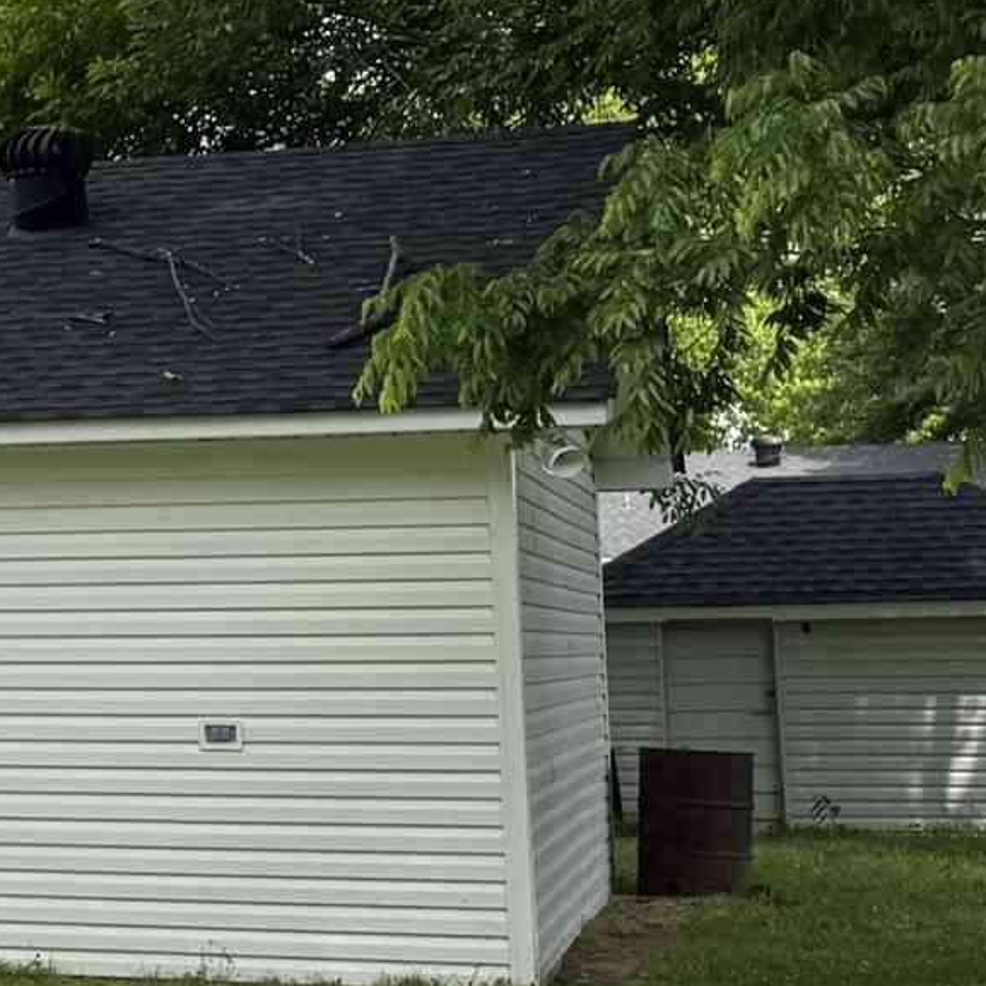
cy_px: 345
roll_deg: +0.9
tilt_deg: +4.4
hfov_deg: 12.6
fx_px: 3642
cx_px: -1265
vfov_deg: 15.4
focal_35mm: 113
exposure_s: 1/3096
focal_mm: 6.76
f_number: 1.78
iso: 80
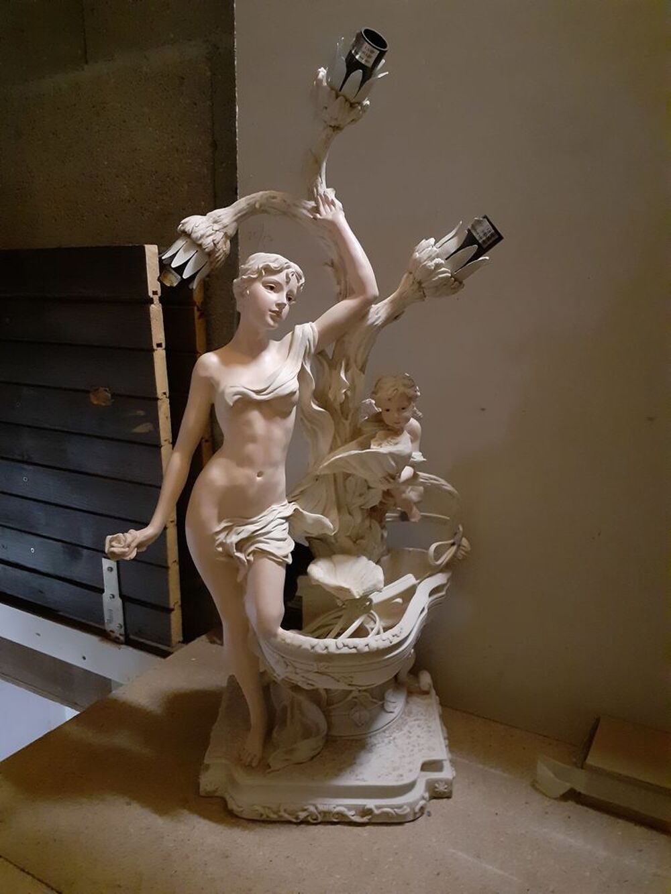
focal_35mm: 27
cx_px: 336
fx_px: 698
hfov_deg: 51.4
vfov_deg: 65.3
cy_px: 447
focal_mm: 3.6
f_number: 1.9
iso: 1000
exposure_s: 1/17
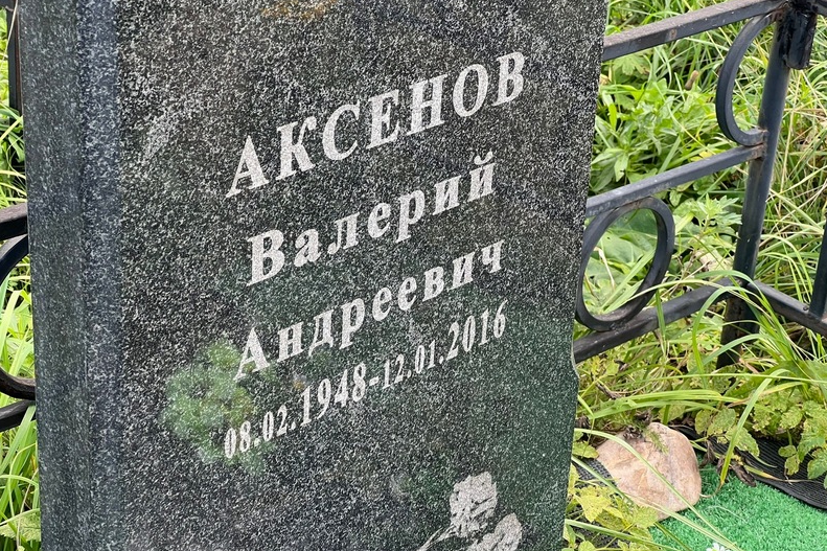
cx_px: 415
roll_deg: -3.8
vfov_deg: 16.8
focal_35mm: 81
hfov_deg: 25.1
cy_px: 289
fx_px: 1860
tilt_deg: -29.9
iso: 80
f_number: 2.8
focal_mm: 9
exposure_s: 1/121
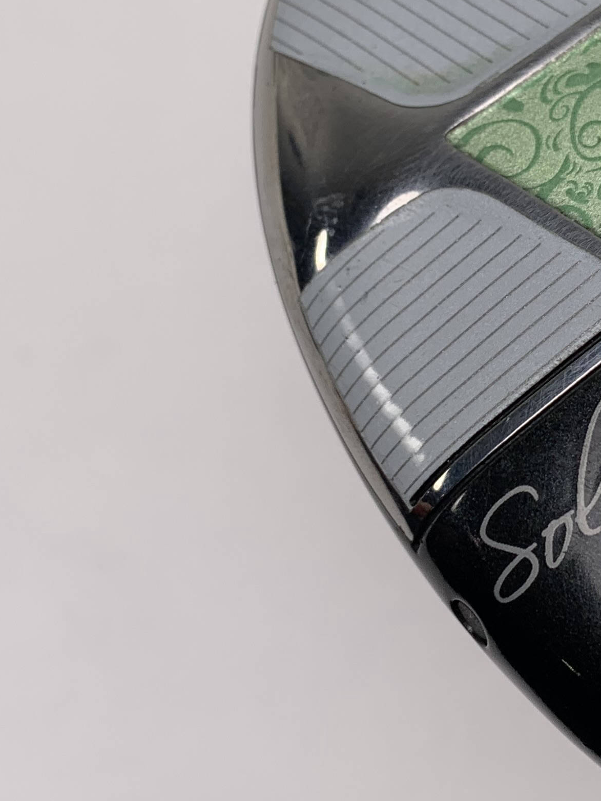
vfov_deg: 28.8
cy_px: 269
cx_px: 517
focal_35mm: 67
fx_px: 1552
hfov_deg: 21.5
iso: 25
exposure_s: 1/247
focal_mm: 4.25
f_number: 1.8
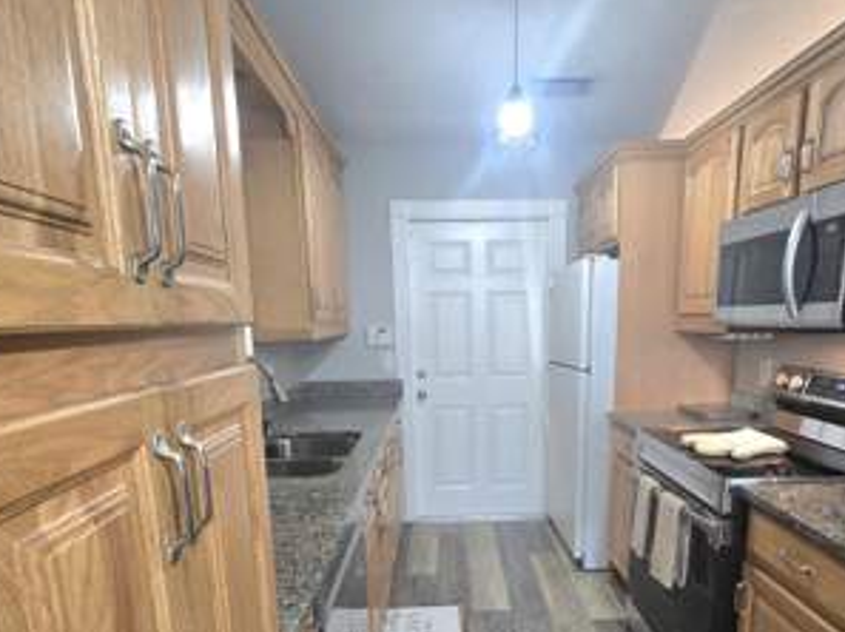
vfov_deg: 61.4
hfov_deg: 78.9
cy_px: 434
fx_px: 512
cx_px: 458
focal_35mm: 21
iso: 640
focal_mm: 2.2
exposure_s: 1/60.2
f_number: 2.2
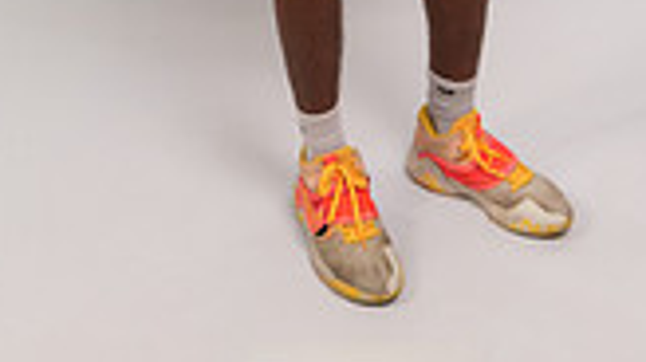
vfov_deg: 13.2
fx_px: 1181
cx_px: 343
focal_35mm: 69
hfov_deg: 30.6
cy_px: -496
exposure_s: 1/125
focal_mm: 24
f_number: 7.1
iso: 200
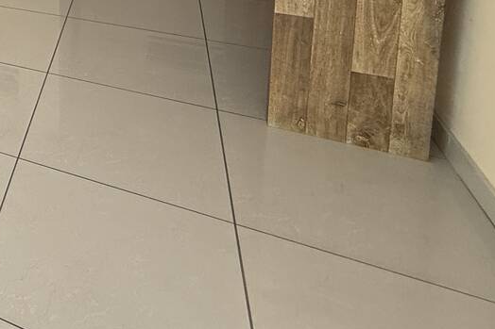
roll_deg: +4.5
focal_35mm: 40
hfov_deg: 32.6
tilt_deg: -8.9
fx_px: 550
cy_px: -140
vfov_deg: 26.2
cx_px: -181
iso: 125
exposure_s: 1/99
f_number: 2.2
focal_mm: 2.22
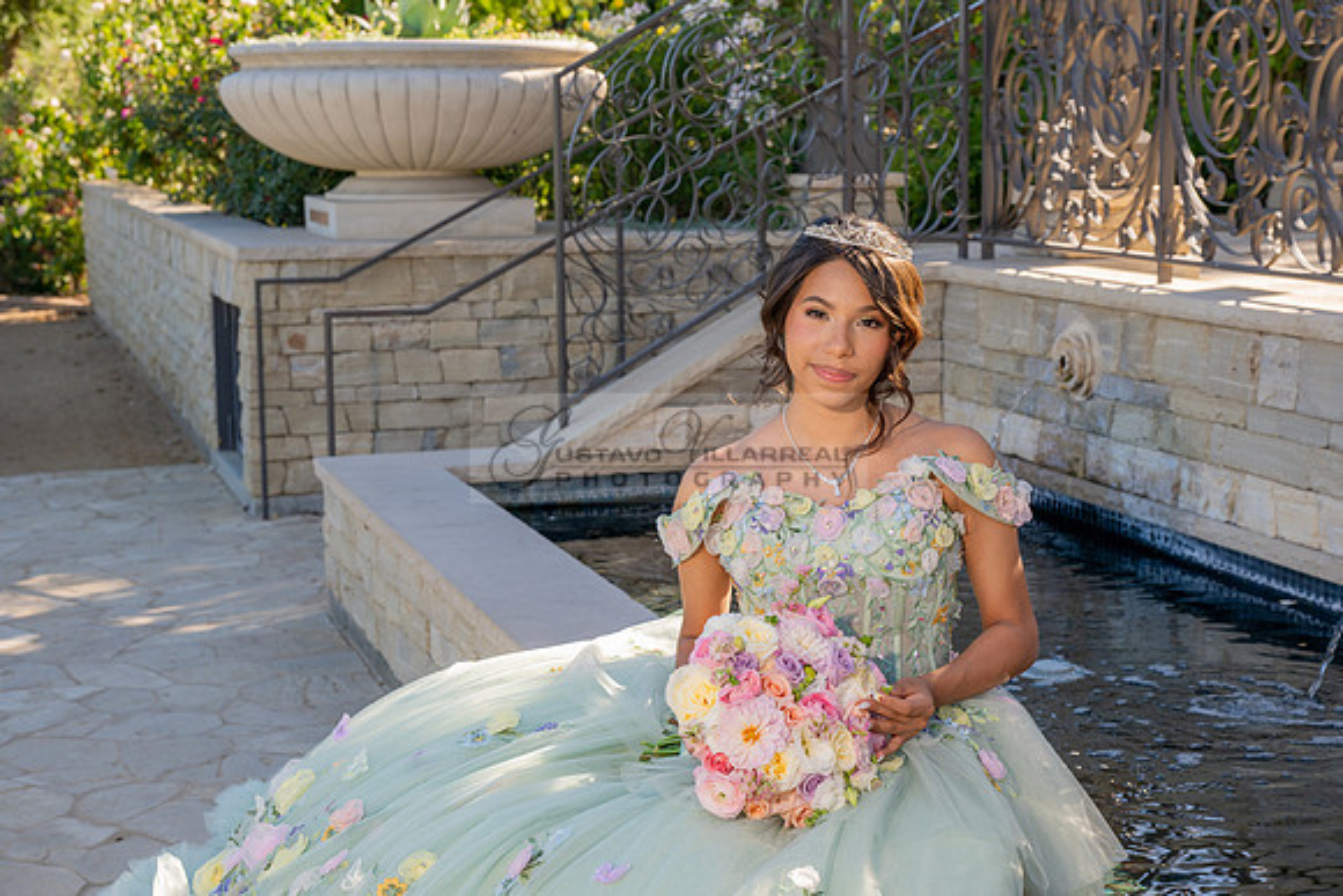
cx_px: 672
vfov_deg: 22.3
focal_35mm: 61
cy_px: 448
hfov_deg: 32.9
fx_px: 2276
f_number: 7.1
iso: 200
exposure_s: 1/200
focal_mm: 61
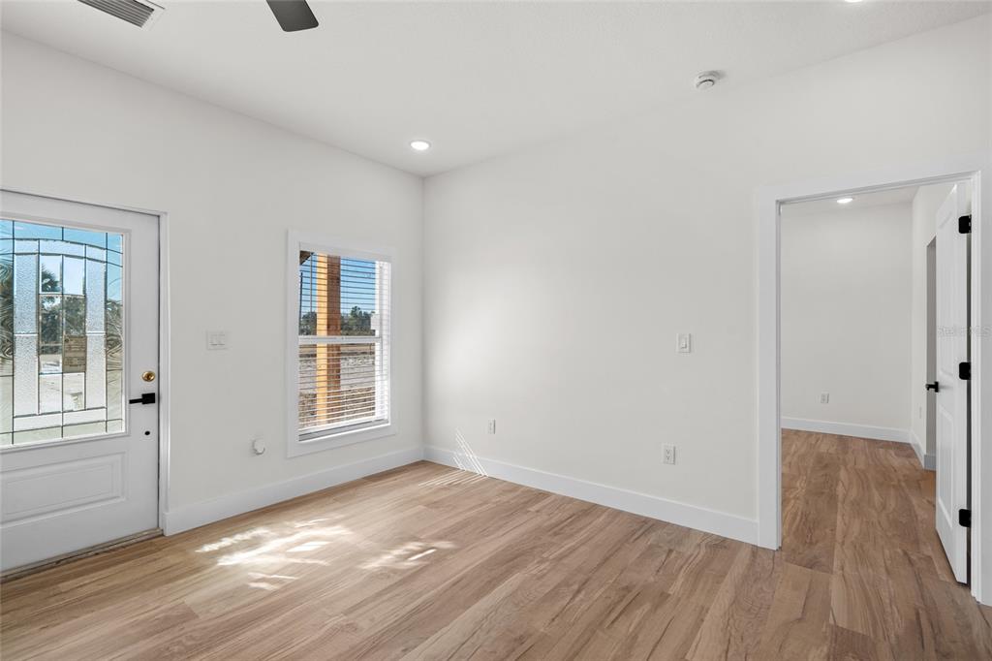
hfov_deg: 96.8
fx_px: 441
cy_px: 330
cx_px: 496
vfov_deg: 73.7
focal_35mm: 16
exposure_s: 1/10
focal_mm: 16
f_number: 8
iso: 400
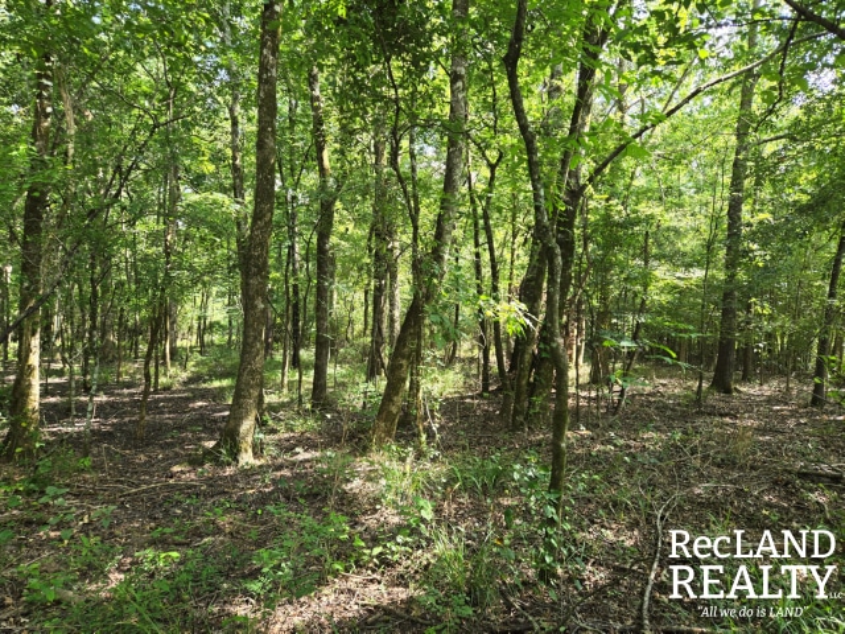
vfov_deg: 58.9
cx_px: 422
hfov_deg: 73.9
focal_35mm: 23
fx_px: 561
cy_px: 317
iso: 80
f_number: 1.8
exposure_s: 1/180
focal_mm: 5.4
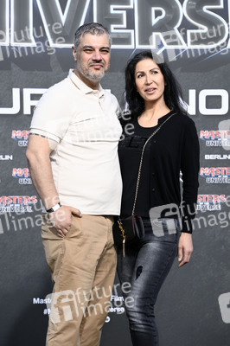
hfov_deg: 10.1
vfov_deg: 15.2
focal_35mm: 135
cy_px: 173
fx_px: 1296
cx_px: 115
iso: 250
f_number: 6.3
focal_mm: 135
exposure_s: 1/250
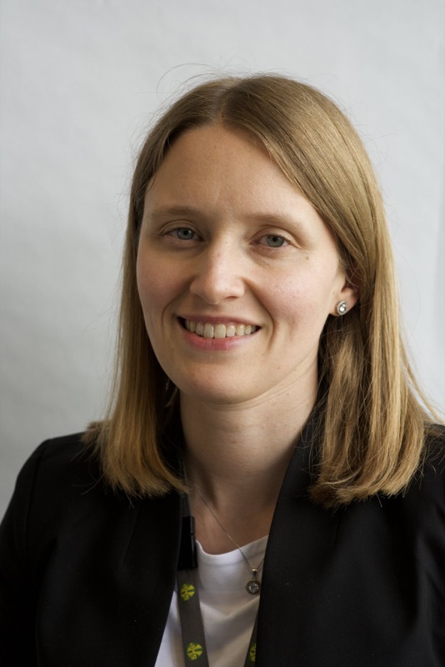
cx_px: 222
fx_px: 1575
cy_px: 334
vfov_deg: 23.9
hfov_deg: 16.1
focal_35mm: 85
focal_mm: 85
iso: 400
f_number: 6.3
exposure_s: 1/80
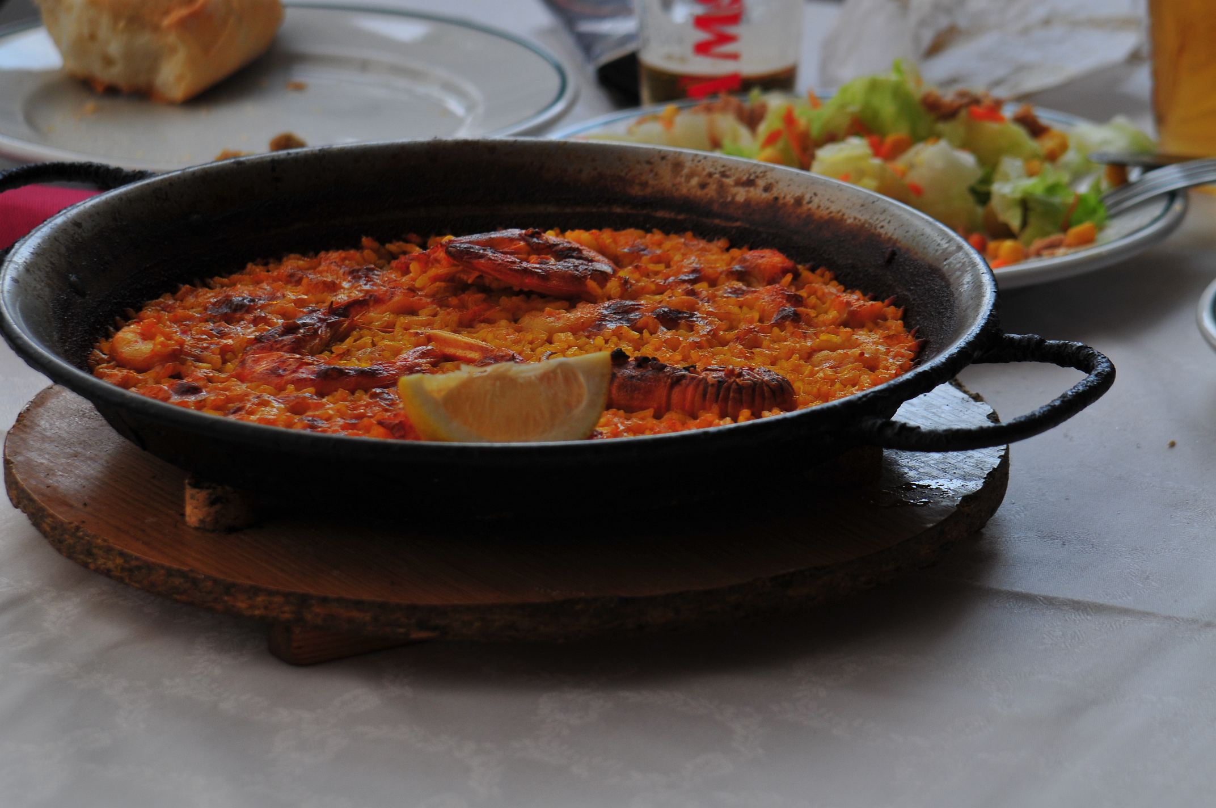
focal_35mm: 158
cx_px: 608
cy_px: 404
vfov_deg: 8.7
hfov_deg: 13.1
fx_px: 5313
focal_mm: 105
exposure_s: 1/160
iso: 200
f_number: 9
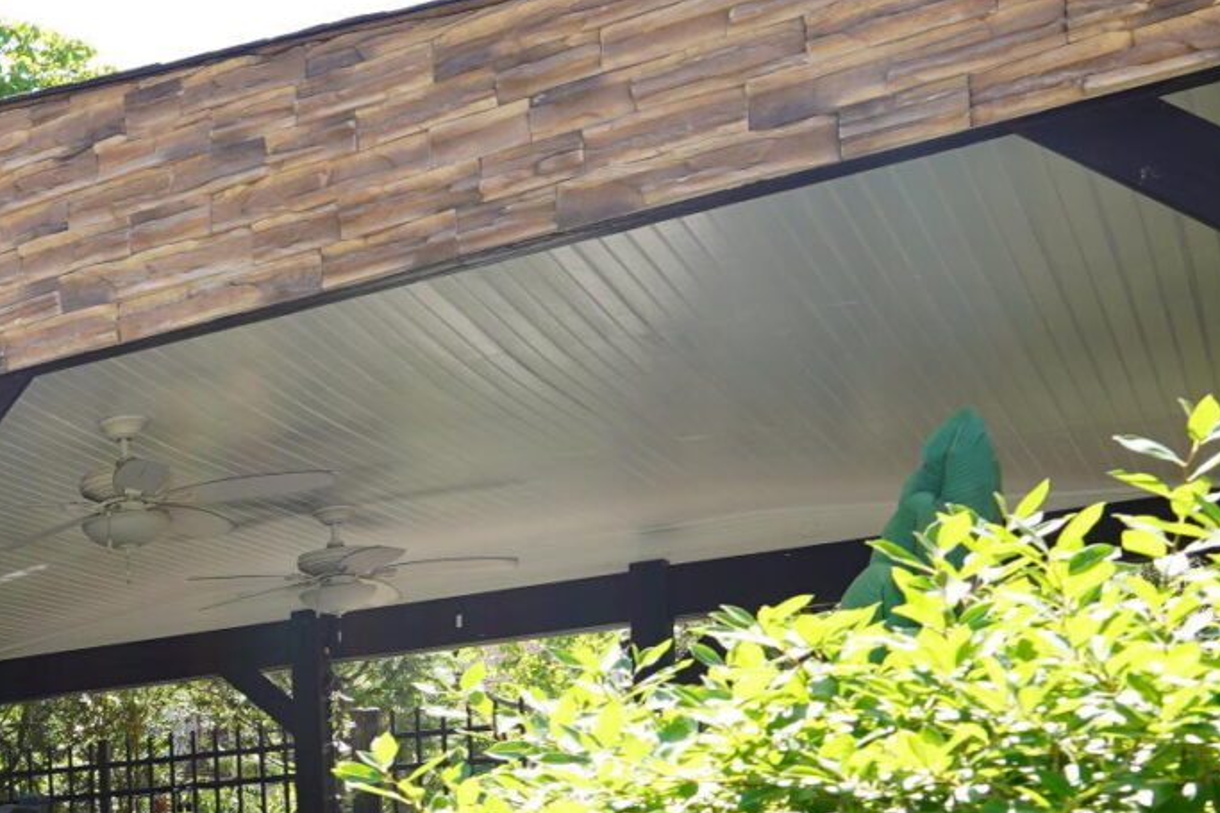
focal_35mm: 60
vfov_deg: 21.4
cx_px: -645
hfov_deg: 24.9
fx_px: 2033
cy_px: 914
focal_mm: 16
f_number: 5.6
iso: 100
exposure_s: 1/80
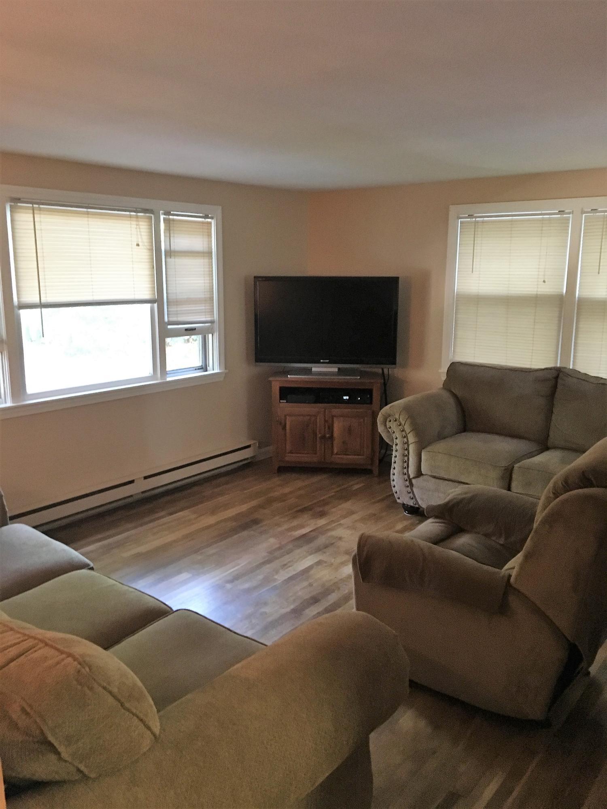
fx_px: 678
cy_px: 404
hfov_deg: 48.2
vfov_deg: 61.7
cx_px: 304
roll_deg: +0.2
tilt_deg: -11.0
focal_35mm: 29
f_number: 2.2
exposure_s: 1/15
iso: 250
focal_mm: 4.15
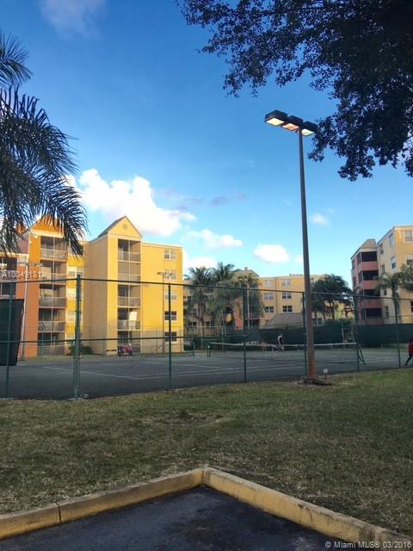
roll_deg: +1.6
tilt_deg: +9.2
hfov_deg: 48.2
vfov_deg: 61.7
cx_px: 206
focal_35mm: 29
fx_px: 461
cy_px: 276
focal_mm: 4.15
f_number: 2.2
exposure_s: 1/513
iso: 25
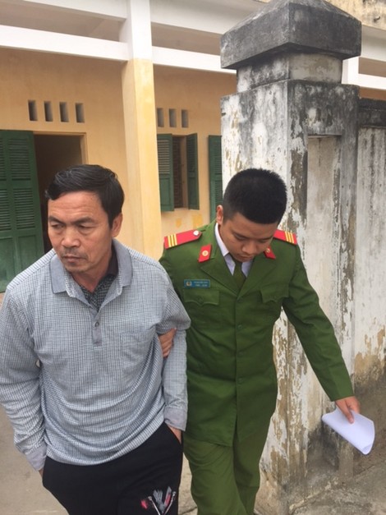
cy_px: 258
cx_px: 193
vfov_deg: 61.7
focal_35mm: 29
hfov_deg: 48.2
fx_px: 431
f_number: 2.2
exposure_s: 1/260
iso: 32
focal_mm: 4.15
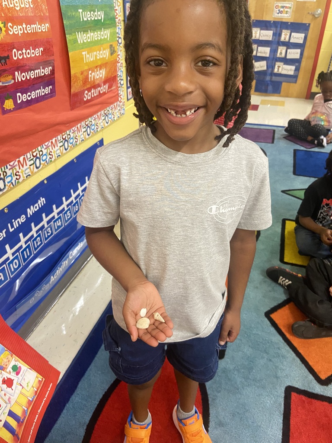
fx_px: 332
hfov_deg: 53.1
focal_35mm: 26
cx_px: 166
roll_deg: -0.6
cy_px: 222
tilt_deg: -33.1
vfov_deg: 67.3
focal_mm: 4.25
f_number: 1.8
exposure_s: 1/60
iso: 400
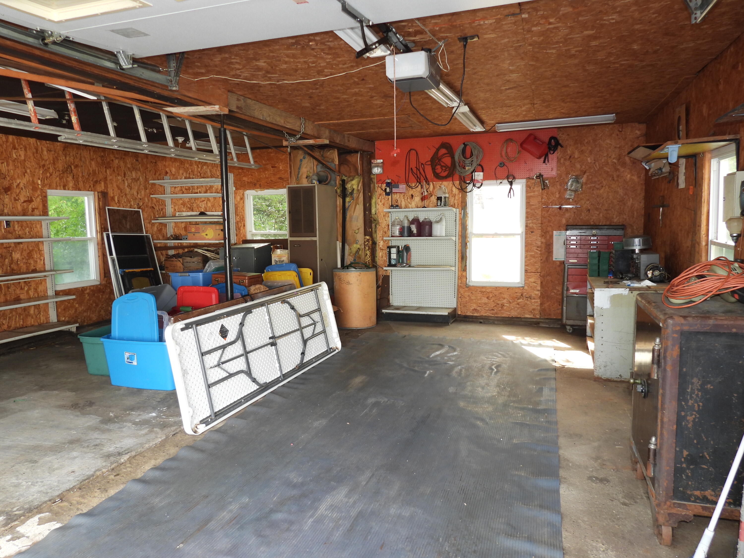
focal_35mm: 24
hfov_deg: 71.6
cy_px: 279
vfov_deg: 56.8
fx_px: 516
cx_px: 372
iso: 100
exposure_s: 1/40
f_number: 2.8
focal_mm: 4.3
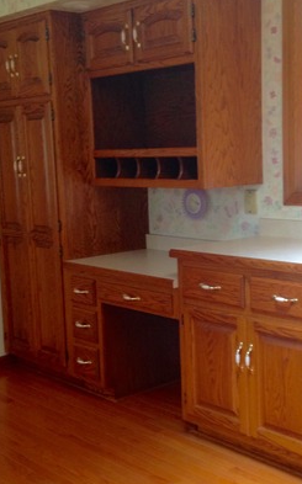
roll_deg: -0.3
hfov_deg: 22.7
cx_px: 174
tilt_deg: -8.6
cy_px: 259
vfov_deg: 35.7
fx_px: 752
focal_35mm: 57
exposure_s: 1/20
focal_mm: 4.12
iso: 100
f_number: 2.4
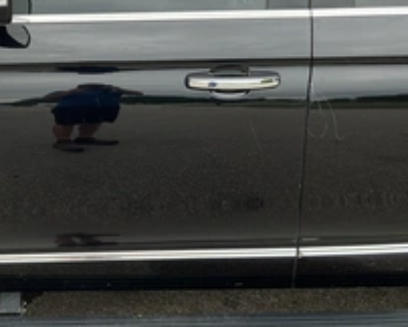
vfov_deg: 27.8
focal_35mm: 54
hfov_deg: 33.9
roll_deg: -0.5
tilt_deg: -17.7
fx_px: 653
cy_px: 83
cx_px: 95
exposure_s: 1/132
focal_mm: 3
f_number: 1.8
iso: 20
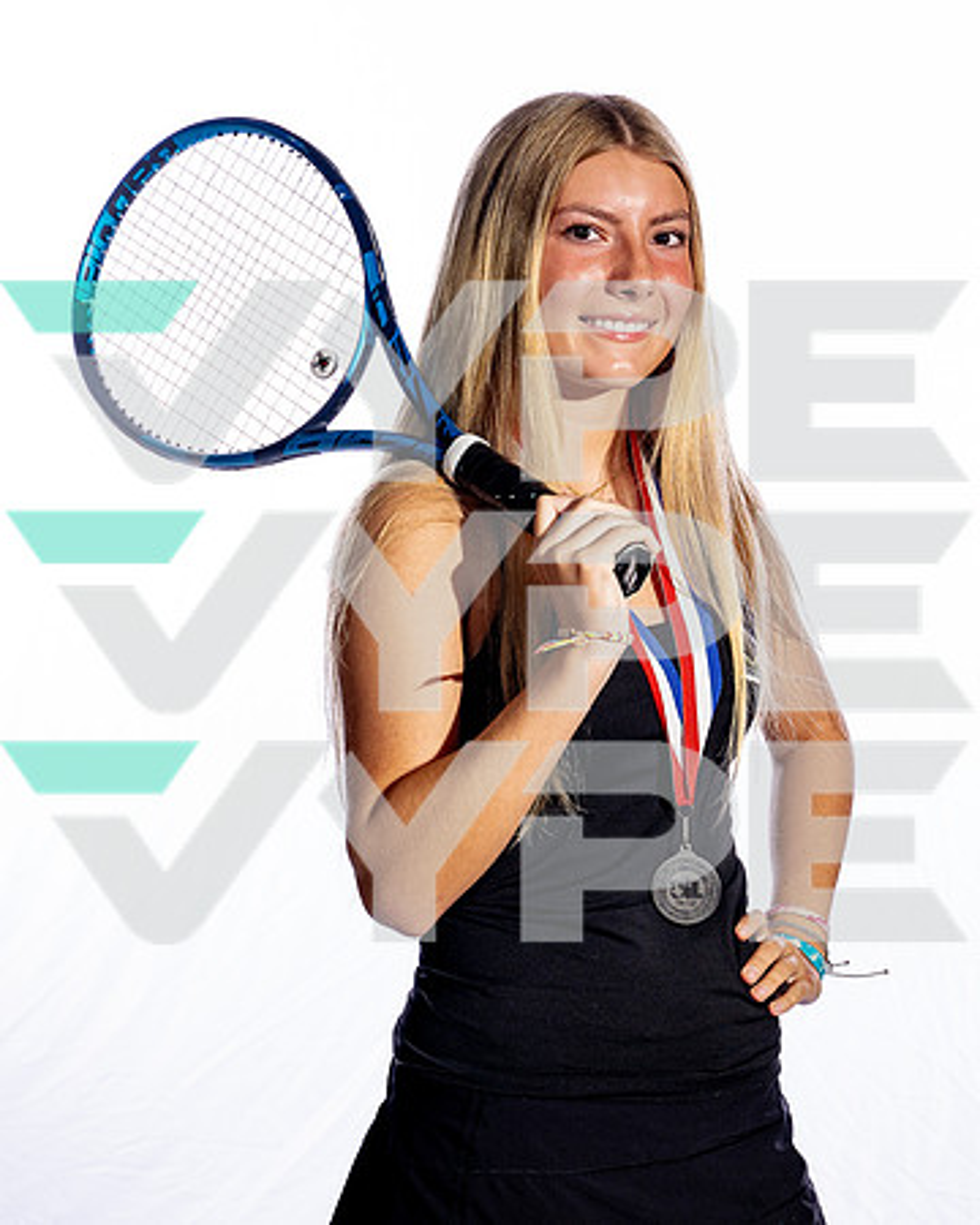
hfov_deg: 14.5
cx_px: 505
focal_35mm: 106
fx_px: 3839
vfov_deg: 18.1
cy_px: 573
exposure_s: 1/250
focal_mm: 70
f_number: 8
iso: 250
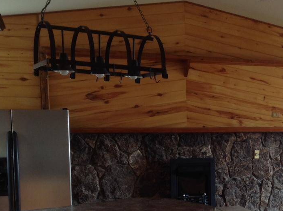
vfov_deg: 22.2
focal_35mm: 65
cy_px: 175
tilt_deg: -5.9
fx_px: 530
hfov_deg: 28.8
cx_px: 251
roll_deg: -0.8
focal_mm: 4.28
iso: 50
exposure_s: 1/24
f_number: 2.4
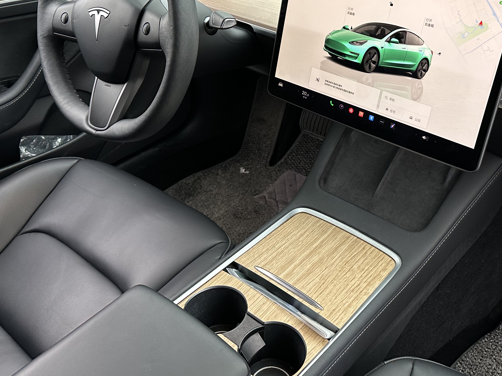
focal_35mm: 38
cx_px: 298
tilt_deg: -27.3
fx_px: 551
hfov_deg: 48.7
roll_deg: -0.2
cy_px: 99
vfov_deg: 36.9
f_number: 1.78
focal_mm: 6.86
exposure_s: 1/95
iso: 250
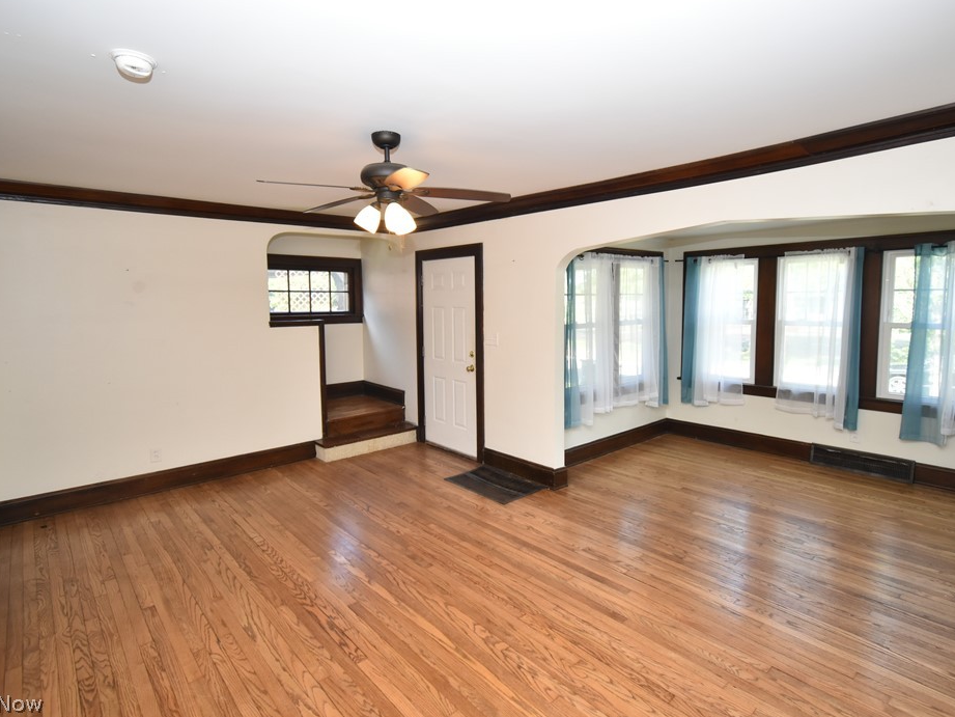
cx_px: 501
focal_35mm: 17
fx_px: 469
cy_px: 344
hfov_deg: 91.0
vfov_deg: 74.7
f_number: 4.5
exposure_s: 1/125
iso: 800
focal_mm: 10
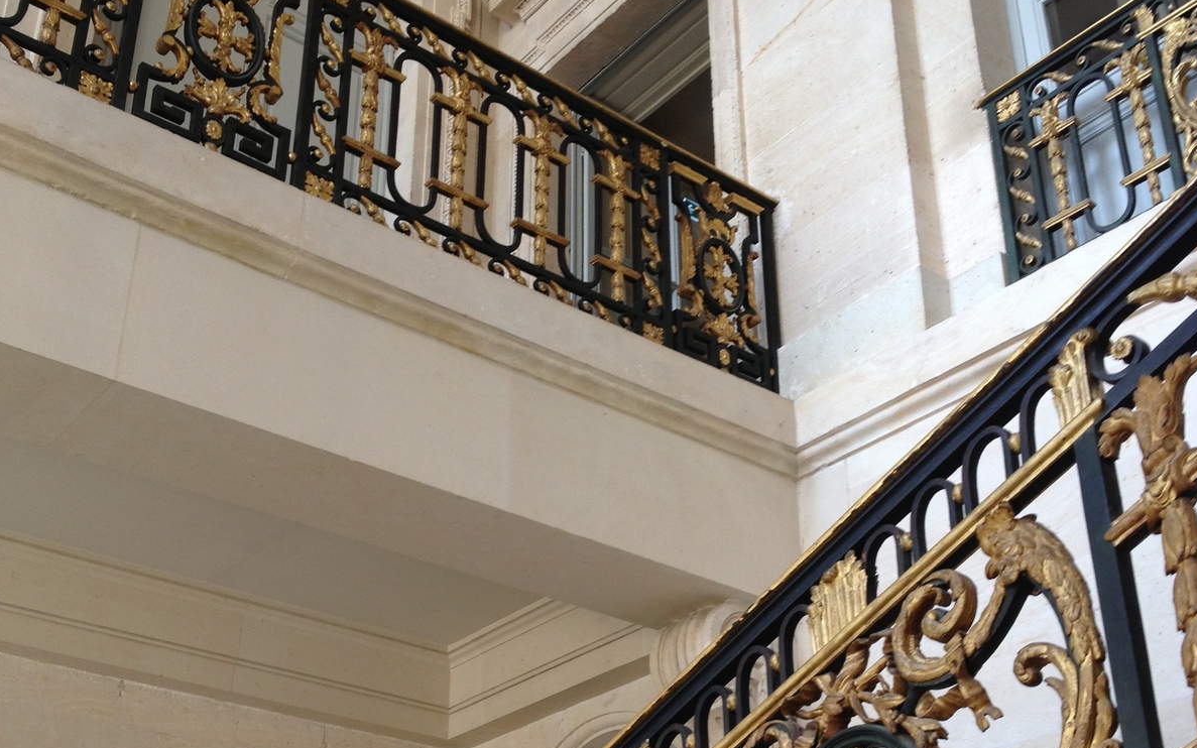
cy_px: 497
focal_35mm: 50
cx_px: 602
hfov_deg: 40.3
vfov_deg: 25.7
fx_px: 1631
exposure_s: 1/30
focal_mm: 4.28
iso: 50
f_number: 2.4
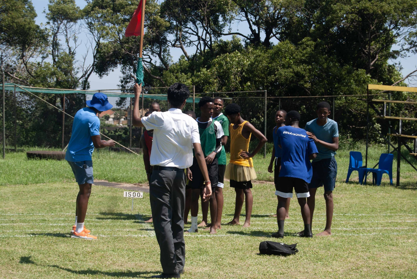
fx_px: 957
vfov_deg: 16.6
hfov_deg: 24.6
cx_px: 208
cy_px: 140
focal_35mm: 82
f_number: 7.1
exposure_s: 1/200
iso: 100
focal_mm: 55
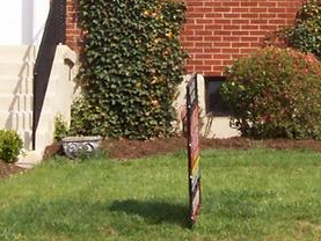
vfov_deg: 9.3
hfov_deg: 12.6
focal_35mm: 157
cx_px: 220
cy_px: -73
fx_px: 1457
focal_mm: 5.6
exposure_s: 1/465
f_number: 5.1
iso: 80
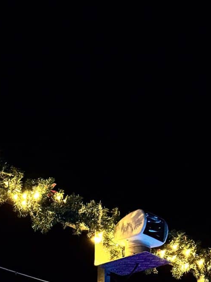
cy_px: 477
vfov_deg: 17.8
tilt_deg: +2.2
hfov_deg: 14.7
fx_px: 757
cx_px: -115
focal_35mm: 93
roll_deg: -1.2
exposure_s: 1/27
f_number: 1.78
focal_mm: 6.76
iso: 1600
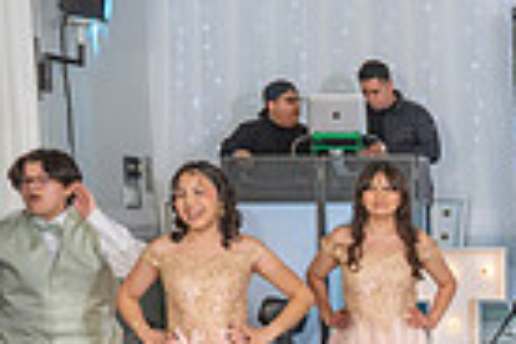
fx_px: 1691
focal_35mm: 118
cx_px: 713
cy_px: 484
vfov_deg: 11.2
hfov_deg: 16.2
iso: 500
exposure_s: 1/160
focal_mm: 24
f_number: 3.5
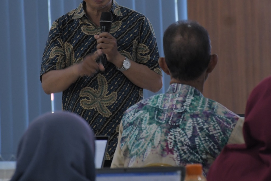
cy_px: 35
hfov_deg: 4.5
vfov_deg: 3.0
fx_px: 3431
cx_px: 146
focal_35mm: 456
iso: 1600
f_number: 5.6
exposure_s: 1/80
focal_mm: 140
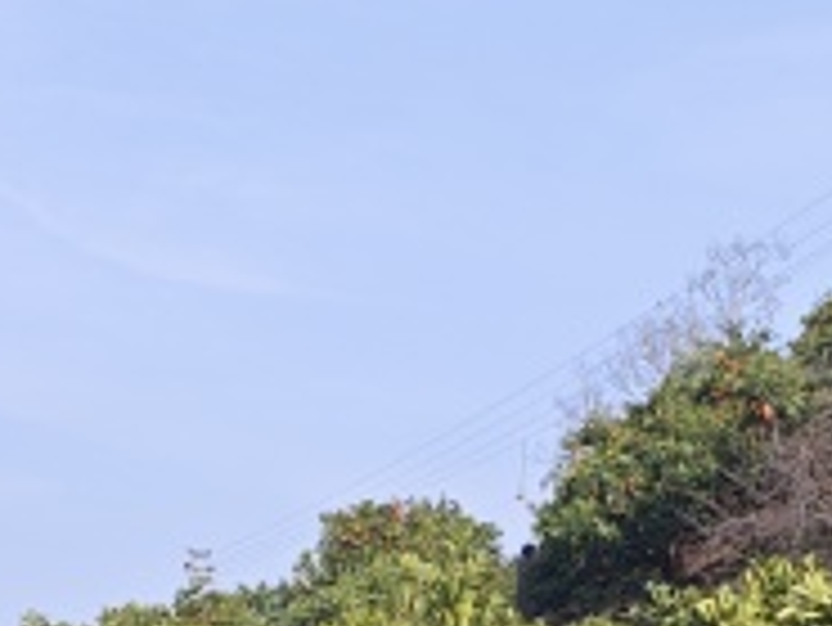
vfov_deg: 10.9
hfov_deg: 14.6
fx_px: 3223
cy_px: 766
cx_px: 634
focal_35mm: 134
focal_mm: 6.55
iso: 50
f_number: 1.6
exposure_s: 1/1421
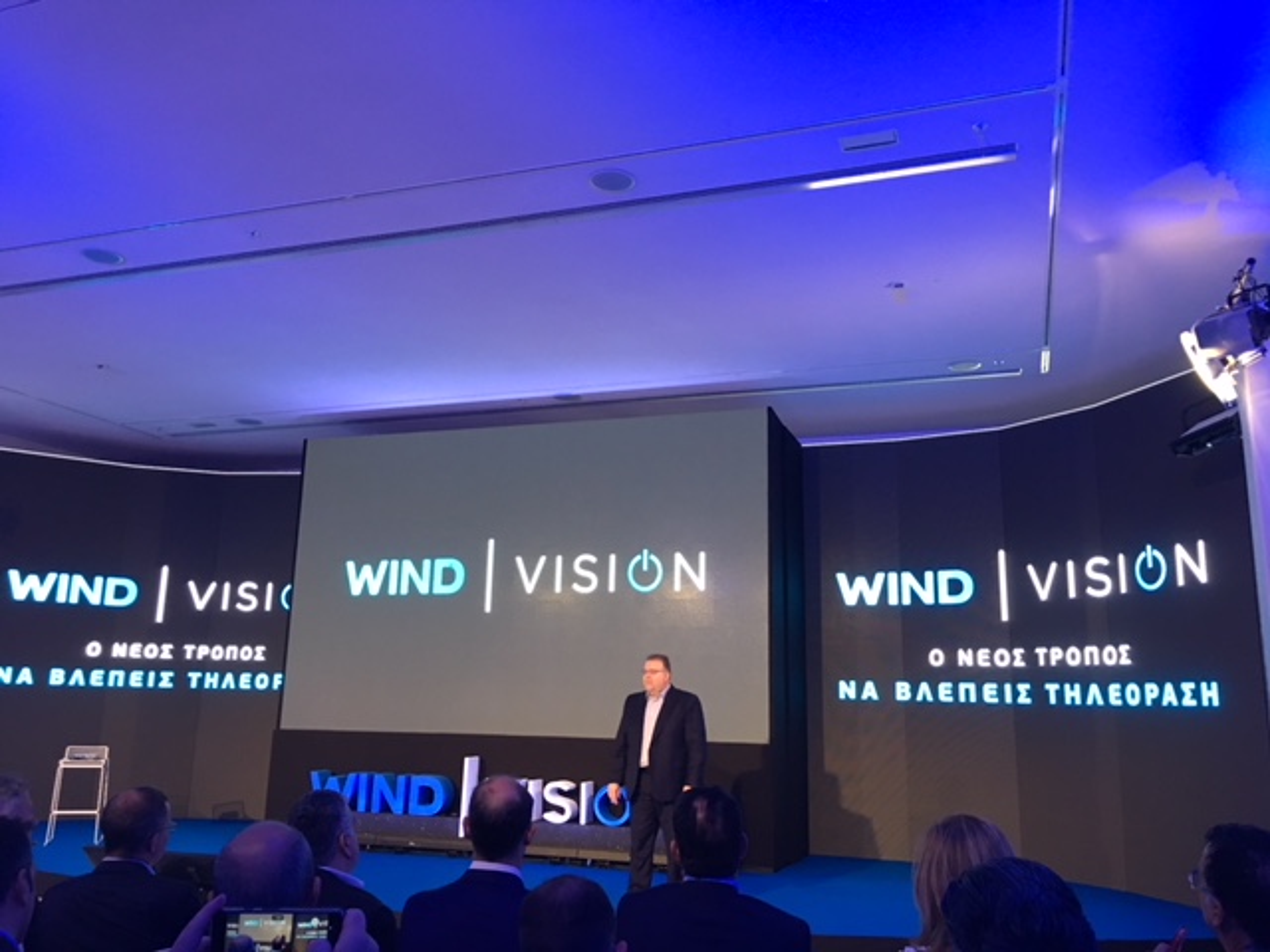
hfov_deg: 61.7
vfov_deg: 48.2
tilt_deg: +12.9
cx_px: 635
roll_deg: -2.2
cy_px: 476
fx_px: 1064
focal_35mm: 29
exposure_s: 1/17
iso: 80
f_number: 2.2
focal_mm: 4.15
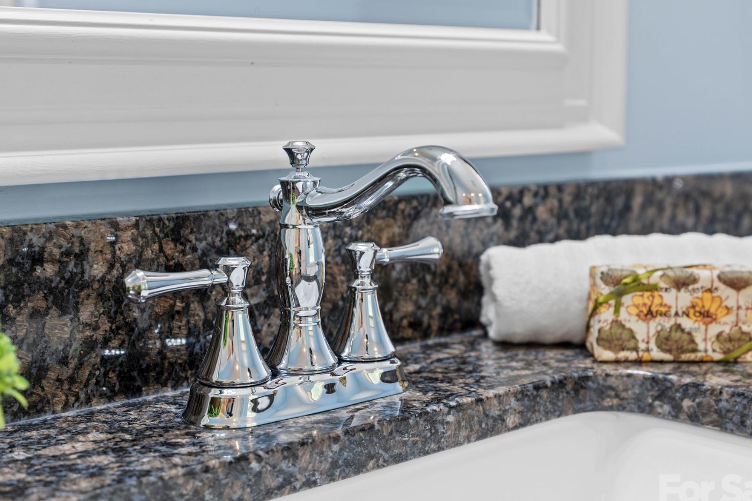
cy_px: 268
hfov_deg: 34.5
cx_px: 359
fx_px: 1211
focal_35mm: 58
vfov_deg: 23.4
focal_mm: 50
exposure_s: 1/3
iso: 100
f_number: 4
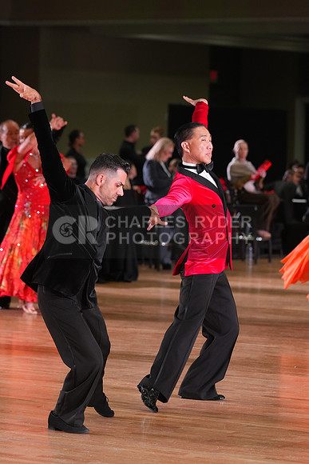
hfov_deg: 8.3
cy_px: 232
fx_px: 2136
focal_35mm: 166
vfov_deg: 12.4
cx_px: 154
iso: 3200
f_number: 5
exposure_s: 1/200
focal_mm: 166
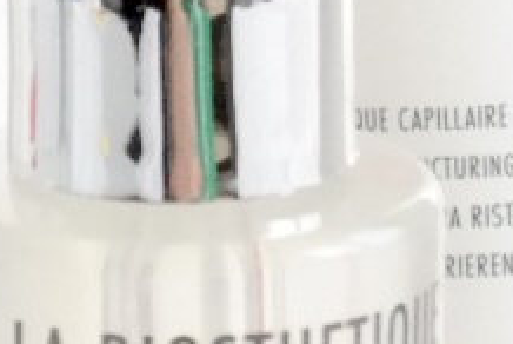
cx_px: -167
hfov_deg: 4.6
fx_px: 6321
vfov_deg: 3.1
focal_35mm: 443
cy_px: 287
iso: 1600
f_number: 5.6
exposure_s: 1/1000
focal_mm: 37
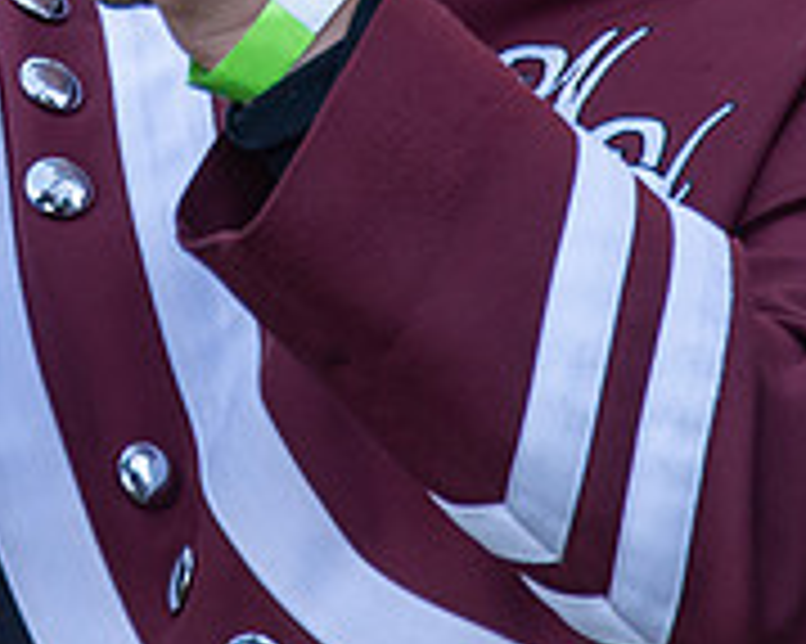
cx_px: 55
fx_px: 58245
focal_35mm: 2443
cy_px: -361
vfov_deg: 0.6
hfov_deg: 0.8
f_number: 6.3
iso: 800
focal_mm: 600
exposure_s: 1/250
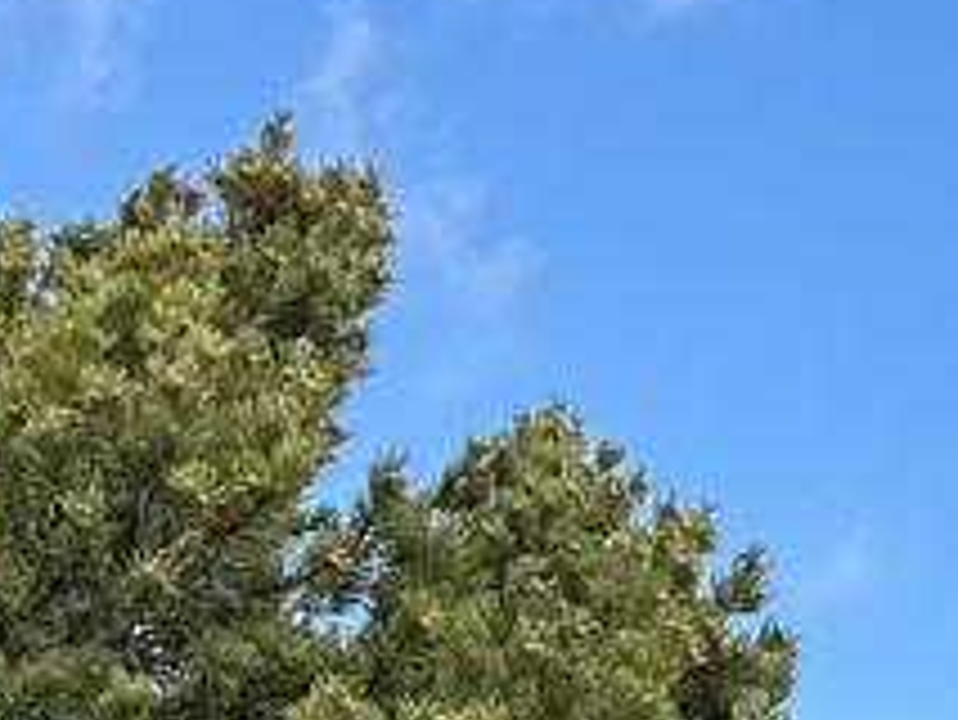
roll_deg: -1.8
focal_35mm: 180
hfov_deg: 10.3
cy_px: 2056
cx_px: 1736
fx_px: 4984
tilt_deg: -5.7
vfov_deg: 7.4
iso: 80
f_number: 1.78
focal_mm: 6.76
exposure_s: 1/1770
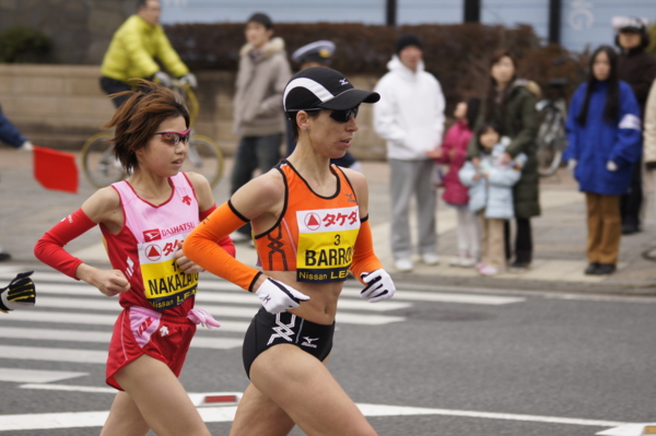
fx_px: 3277
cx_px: 328
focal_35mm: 180
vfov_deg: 7.6
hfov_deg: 11.4
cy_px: 218
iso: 200
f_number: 4
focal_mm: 120
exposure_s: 1/400
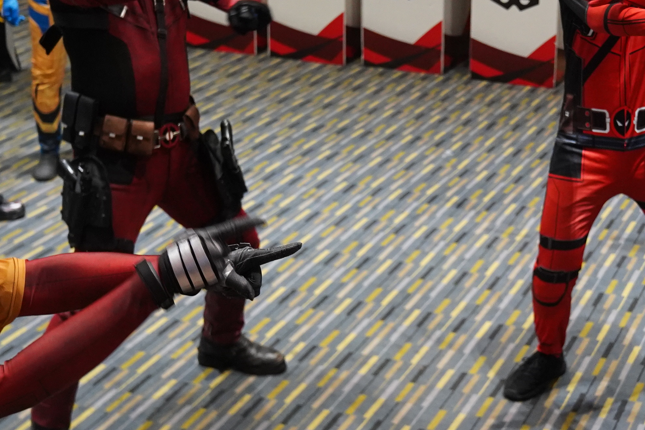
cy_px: 280
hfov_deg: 27.4
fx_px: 1308
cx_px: 461
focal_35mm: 73
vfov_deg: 18.6
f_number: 2.8
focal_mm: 24
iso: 3200
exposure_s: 1/160
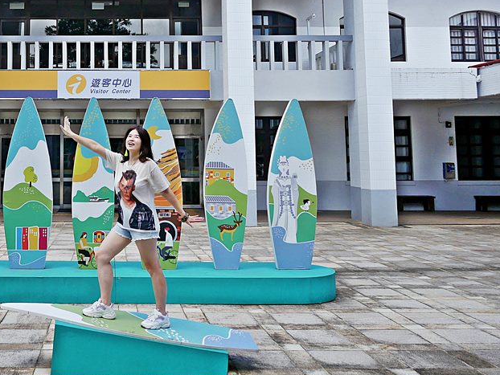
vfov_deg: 31.4
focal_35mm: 45
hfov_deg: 40.3
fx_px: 650
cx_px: 100
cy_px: 78
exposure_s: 1/1000
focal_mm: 14
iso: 200
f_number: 4
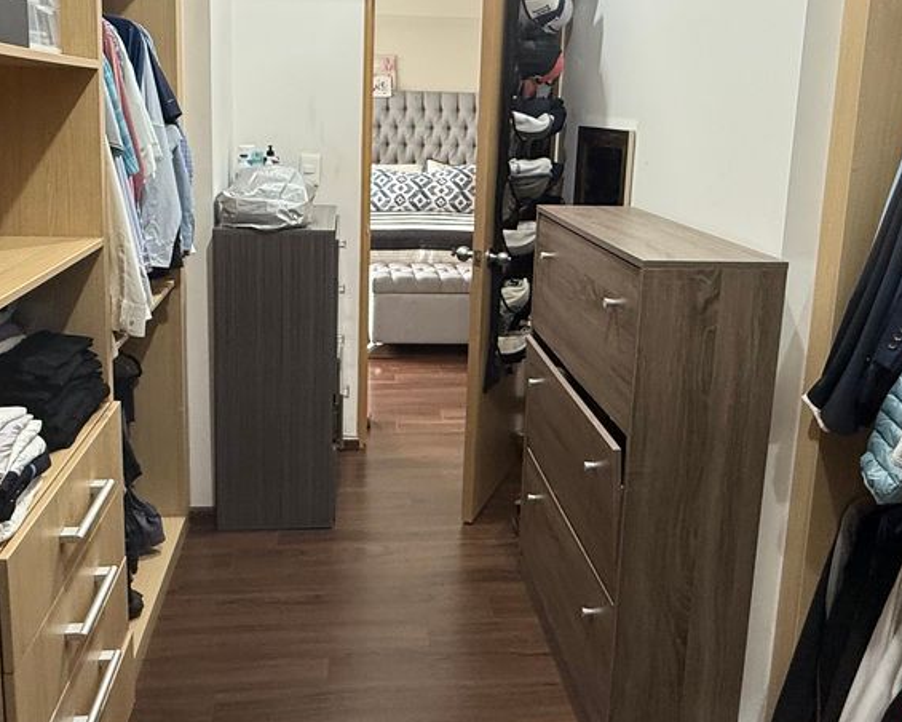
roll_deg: -2.0
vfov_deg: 48.9
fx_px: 774
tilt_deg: -7.6
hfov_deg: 60.4
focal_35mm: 29
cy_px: 227
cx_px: 418
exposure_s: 1/60
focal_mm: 2.22
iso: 200
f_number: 2.2
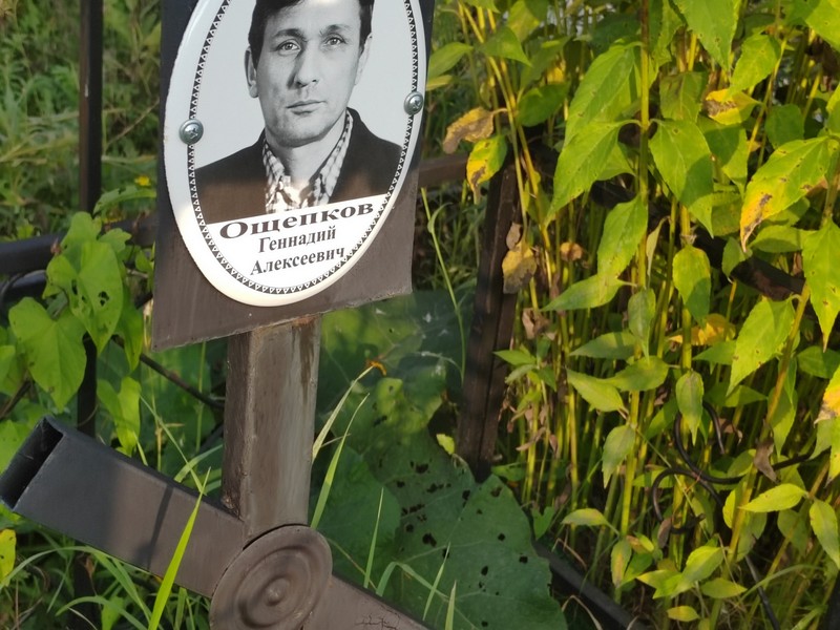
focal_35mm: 67
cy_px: 315
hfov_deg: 29.0
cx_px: 420
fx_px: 1626
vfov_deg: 21.9
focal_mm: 5.52
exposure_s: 1/420
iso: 100
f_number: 1.9
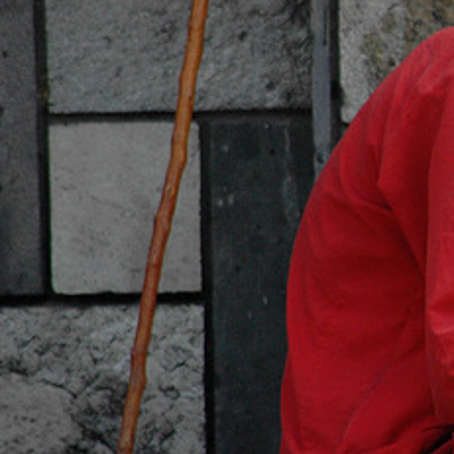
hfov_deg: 1.9
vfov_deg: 1.9
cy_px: 117
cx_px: 611
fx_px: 13770
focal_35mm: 928
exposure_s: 1/1000
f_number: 5.3
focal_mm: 240
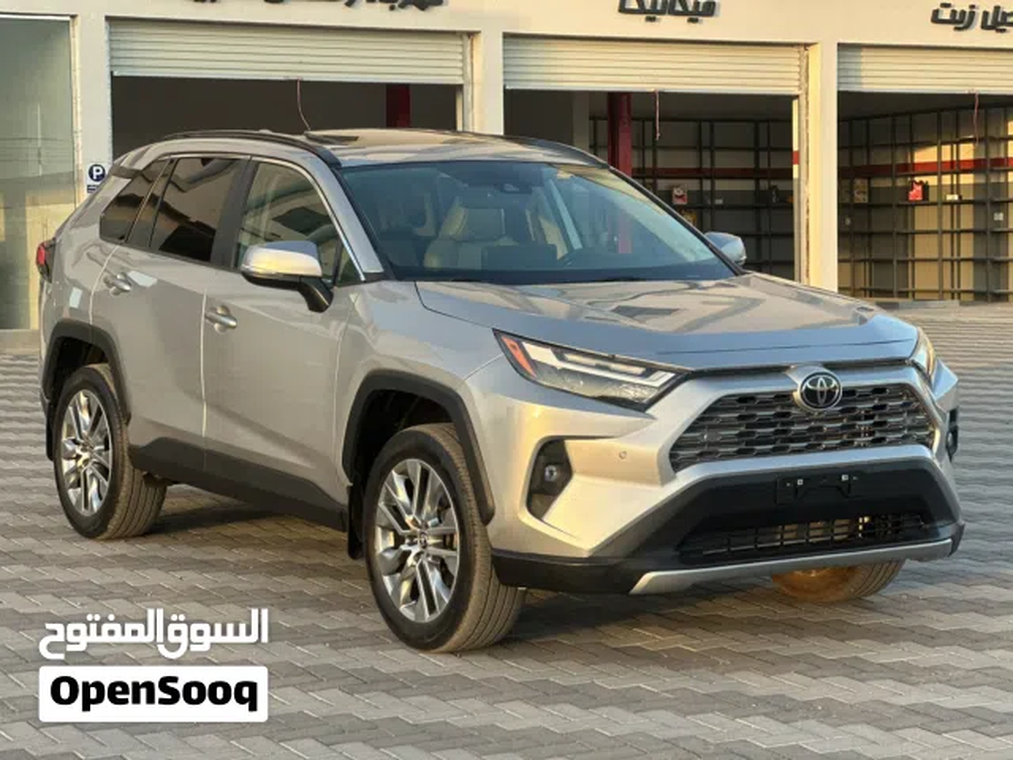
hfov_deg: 25.3
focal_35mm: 77
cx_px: 506
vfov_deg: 19.1
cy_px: 380
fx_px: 2253
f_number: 2.8
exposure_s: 1/121
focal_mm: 9
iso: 64
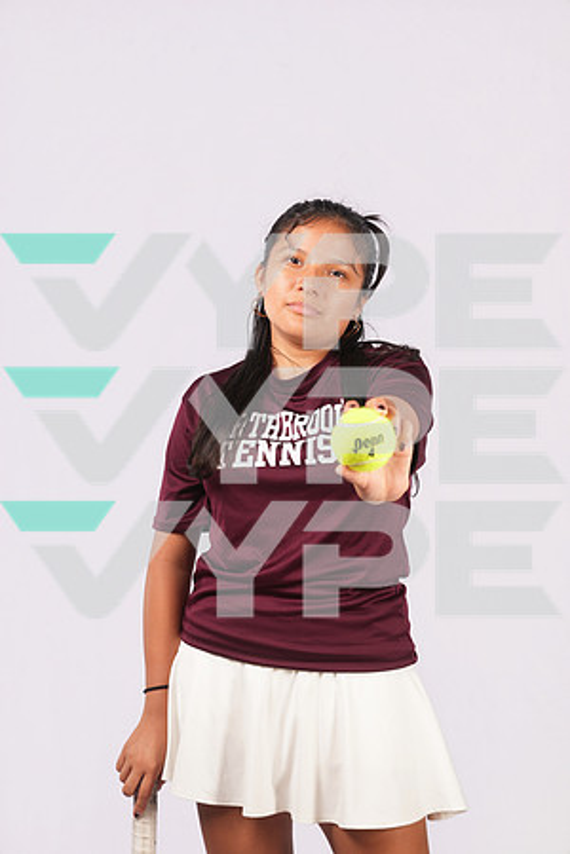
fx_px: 1354
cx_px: 285
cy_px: 427
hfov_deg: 23.8
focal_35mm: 57
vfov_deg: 35.1
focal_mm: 57
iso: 160
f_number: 5.6
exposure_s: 1/125
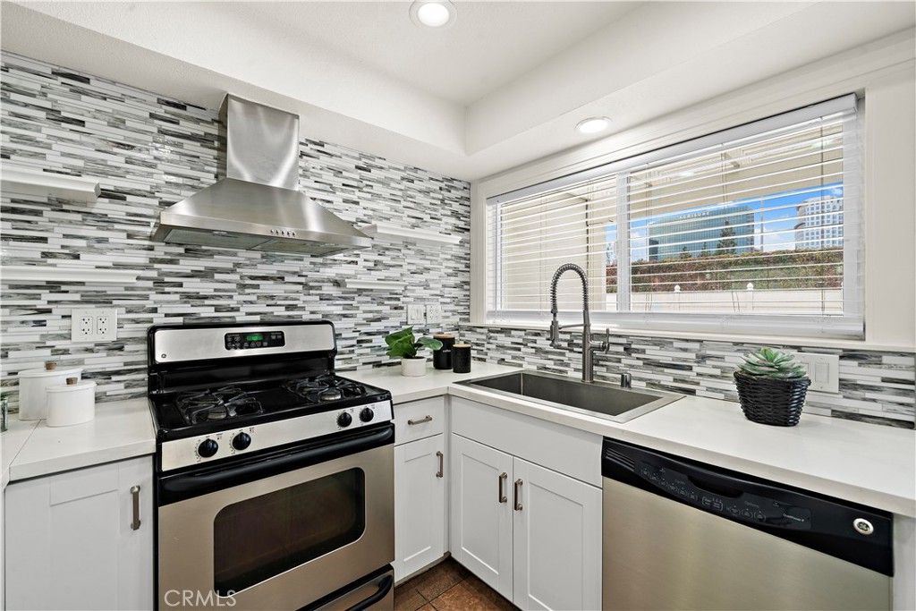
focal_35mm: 14
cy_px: 306
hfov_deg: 104.2
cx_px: 458
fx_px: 356
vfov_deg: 81.2
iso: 500
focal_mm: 14
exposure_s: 1/13
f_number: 8
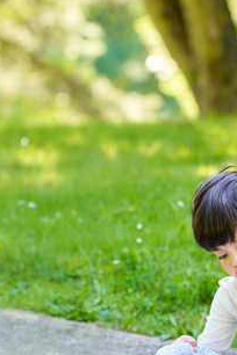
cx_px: 239
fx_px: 4197
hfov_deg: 3.2
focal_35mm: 425
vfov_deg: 4.8
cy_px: 261
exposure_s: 1/400
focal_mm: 200
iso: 1600
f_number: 5.6
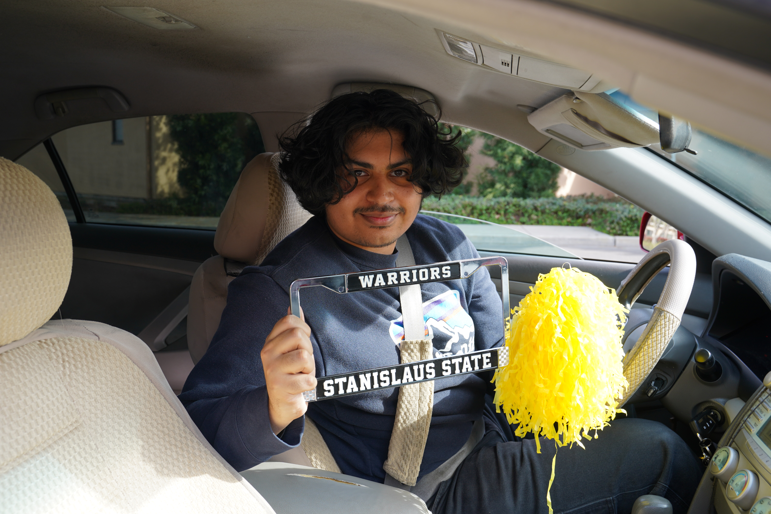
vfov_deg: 42.3
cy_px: 257
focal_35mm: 31
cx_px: 386
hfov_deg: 60.3
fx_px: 664
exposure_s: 1/60
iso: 200
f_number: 6.3
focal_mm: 31
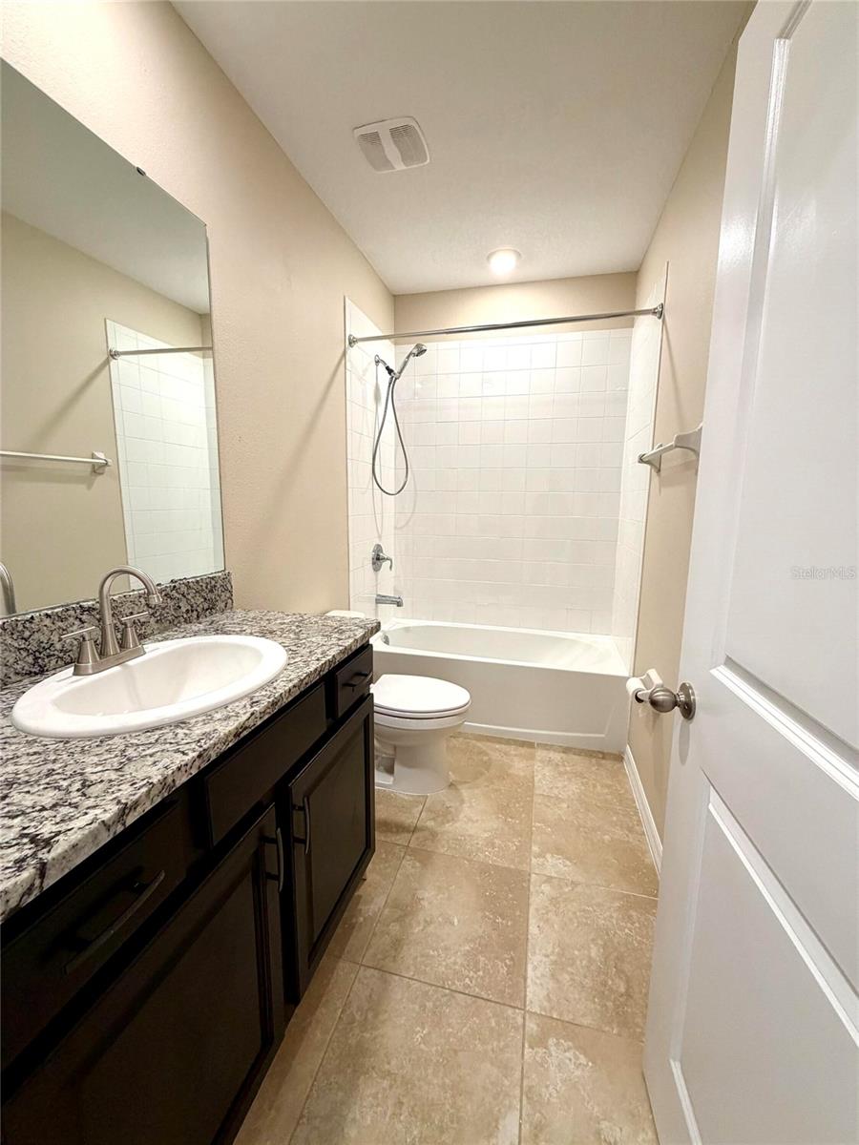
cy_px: 572
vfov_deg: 102.1
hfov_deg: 85.7
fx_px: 463
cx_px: 430
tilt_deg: -8.1
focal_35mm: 14
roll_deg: -1.2
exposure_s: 1/120
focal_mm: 2.22
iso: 250
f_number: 2.2
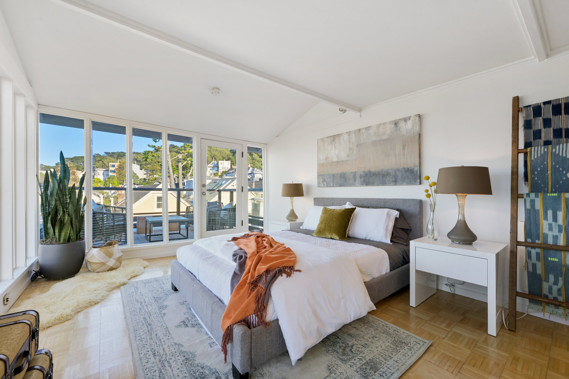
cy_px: 190
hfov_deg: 100.4
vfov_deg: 77.3
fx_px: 237
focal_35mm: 15
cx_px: 284
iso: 400
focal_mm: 15
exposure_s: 1/125
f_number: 11
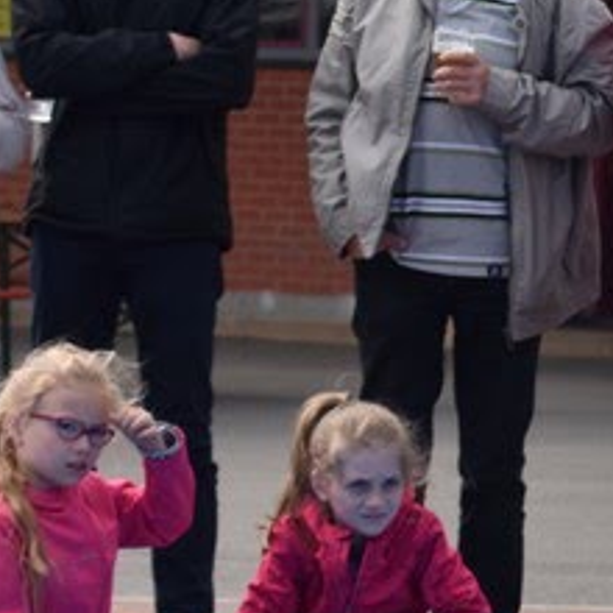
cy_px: 263
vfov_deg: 5.9
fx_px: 5950
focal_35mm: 297
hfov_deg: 5.8
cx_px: 1148
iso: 100
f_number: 6.3
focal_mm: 50
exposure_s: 1/500
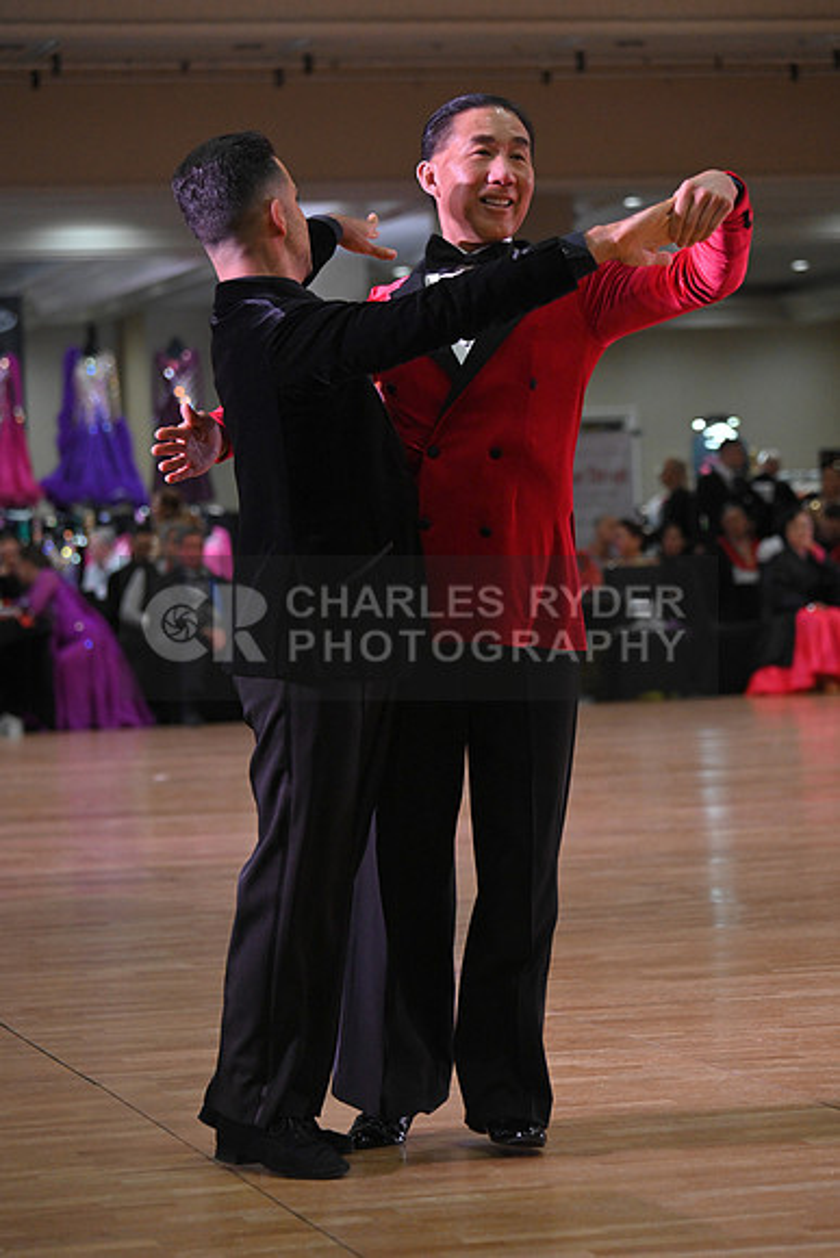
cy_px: 629
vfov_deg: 17.1
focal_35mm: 120
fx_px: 4197
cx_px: 420
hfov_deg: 11.4
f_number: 5
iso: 2500
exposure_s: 1/400
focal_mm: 120
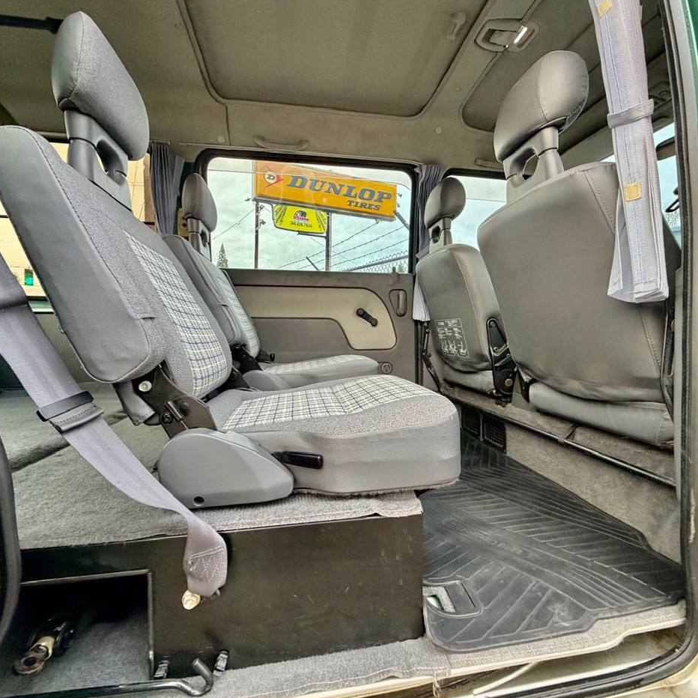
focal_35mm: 17
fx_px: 388
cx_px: 366
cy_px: 343
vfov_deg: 84.0
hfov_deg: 83.9
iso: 250
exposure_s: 1/121
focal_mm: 2.22
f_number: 2.2
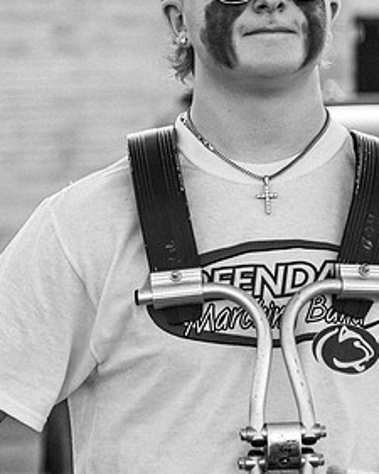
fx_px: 3475
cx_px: 243
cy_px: 73
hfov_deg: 6.2
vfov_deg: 7.8
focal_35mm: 248
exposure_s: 1/4000
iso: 3200
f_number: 4
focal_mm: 78
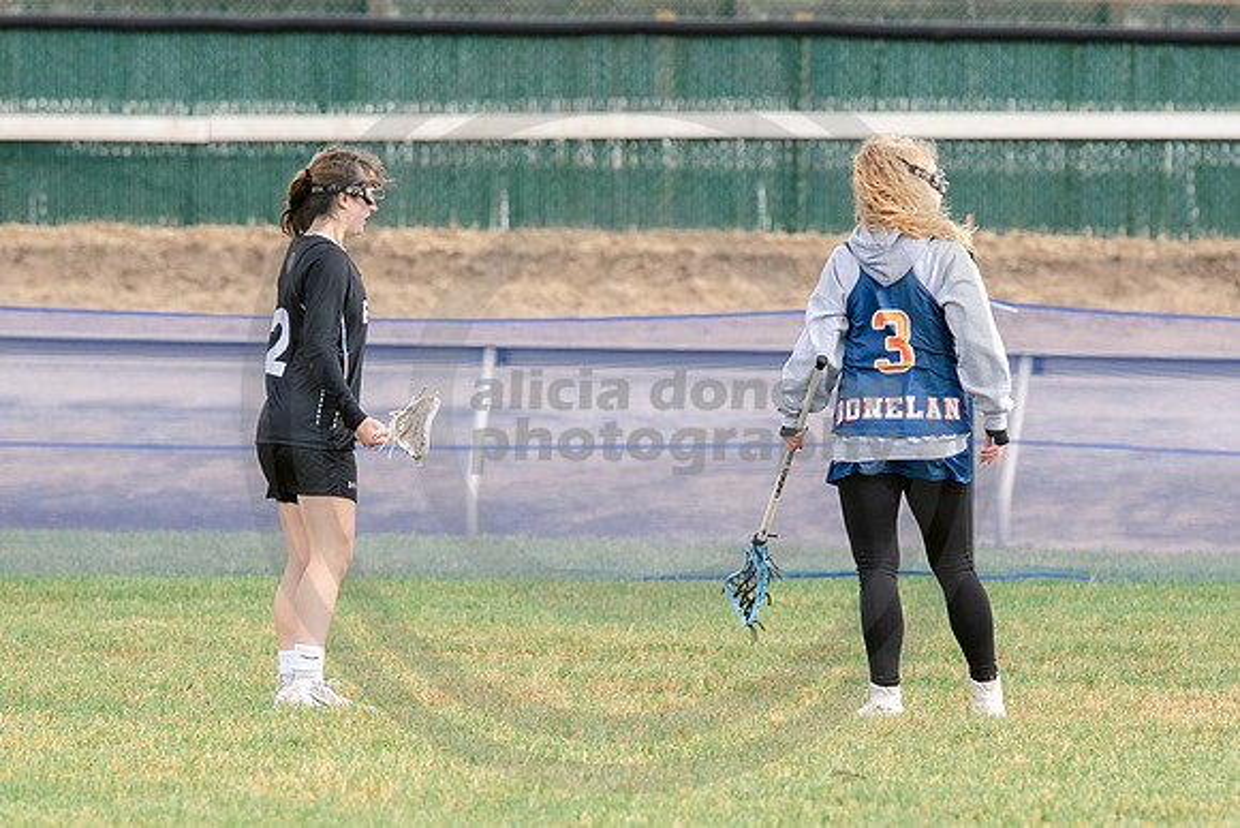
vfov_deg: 2.5
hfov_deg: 3.8
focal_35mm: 543
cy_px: 587
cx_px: 571
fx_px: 18710
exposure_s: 1/1250
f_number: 4.5
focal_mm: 200
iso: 400
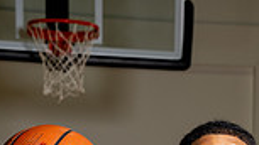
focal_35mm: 169
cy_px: 351
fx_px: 1160
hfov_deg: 12.7
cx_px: 191
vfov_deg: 6.8
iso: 250
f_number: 5.6
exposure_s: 1/250
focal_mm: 55
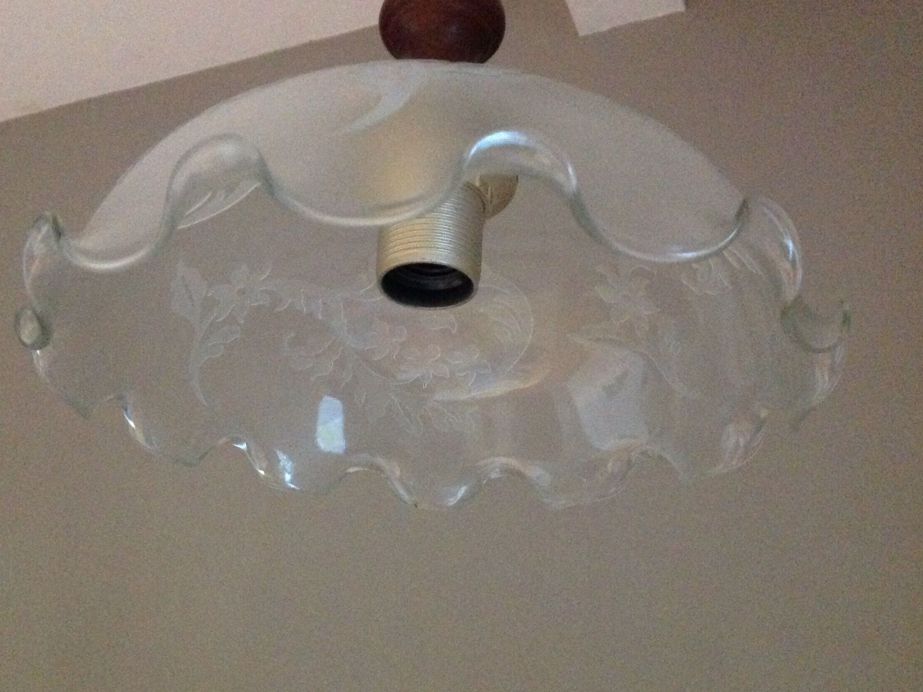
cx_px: 400
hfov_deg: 45.7
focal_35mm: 41
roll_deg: -1.4
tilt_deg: +23.1
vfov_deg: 35.1
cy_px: 349
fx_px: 1093
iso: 800
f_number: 2.4
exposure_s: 1/15
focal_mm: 4.28
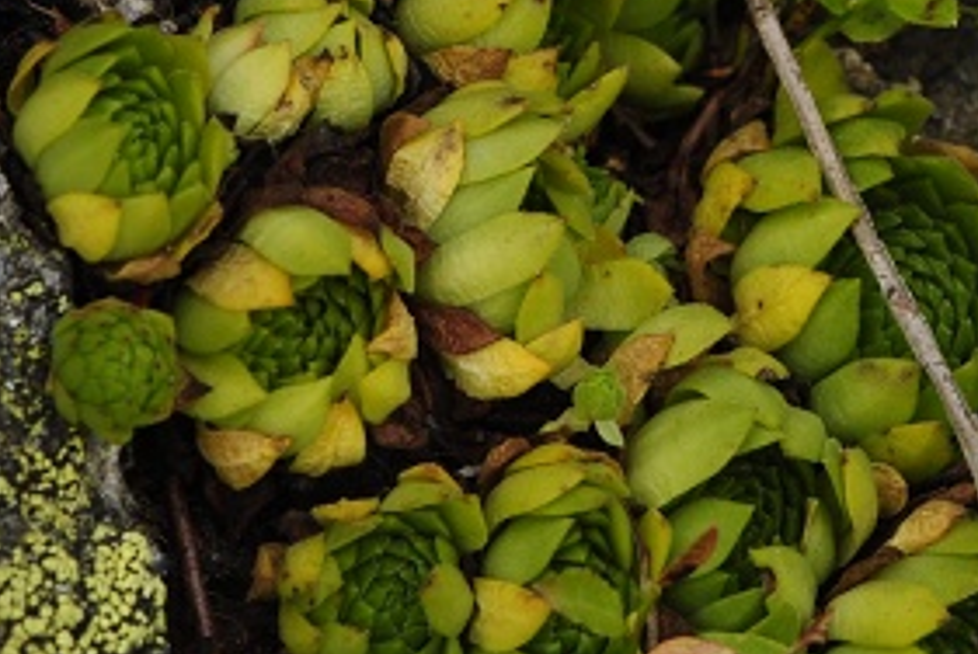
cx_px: 849
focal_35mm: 363
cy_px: 320
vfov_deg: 3.8
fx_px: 9883
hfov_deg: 5.7
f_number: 8
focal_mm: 85
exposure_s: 1/60
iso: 100
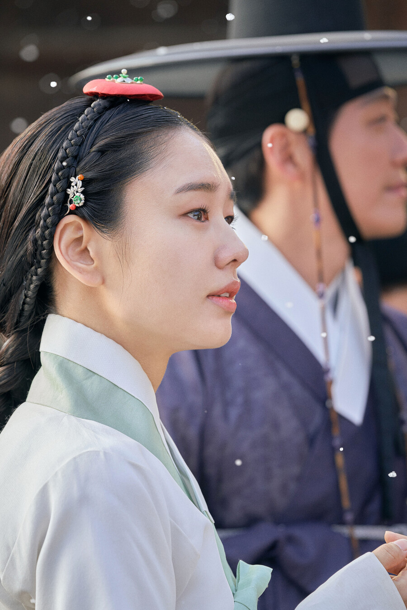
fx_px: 3305
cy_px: 305
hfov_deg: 7.0
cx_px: 204
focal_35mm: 195
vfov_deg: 10.5
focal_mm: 195
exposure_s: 1/320
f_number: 5.6
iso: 500
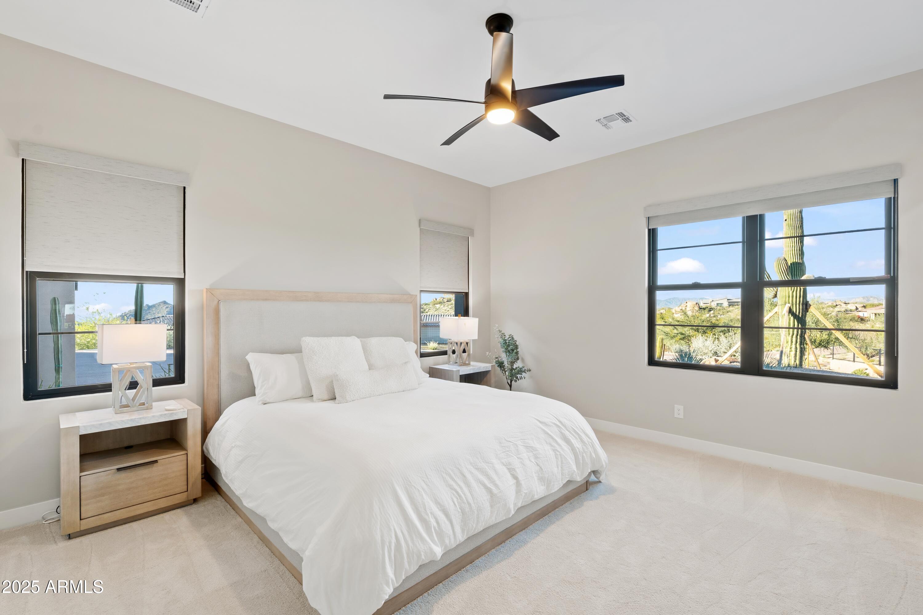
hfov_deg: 96.7
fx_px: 410
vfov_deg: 73.7
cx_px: 462
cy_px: 308
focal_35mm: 16
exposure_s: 1/10
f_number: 8
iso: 800
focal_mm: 16
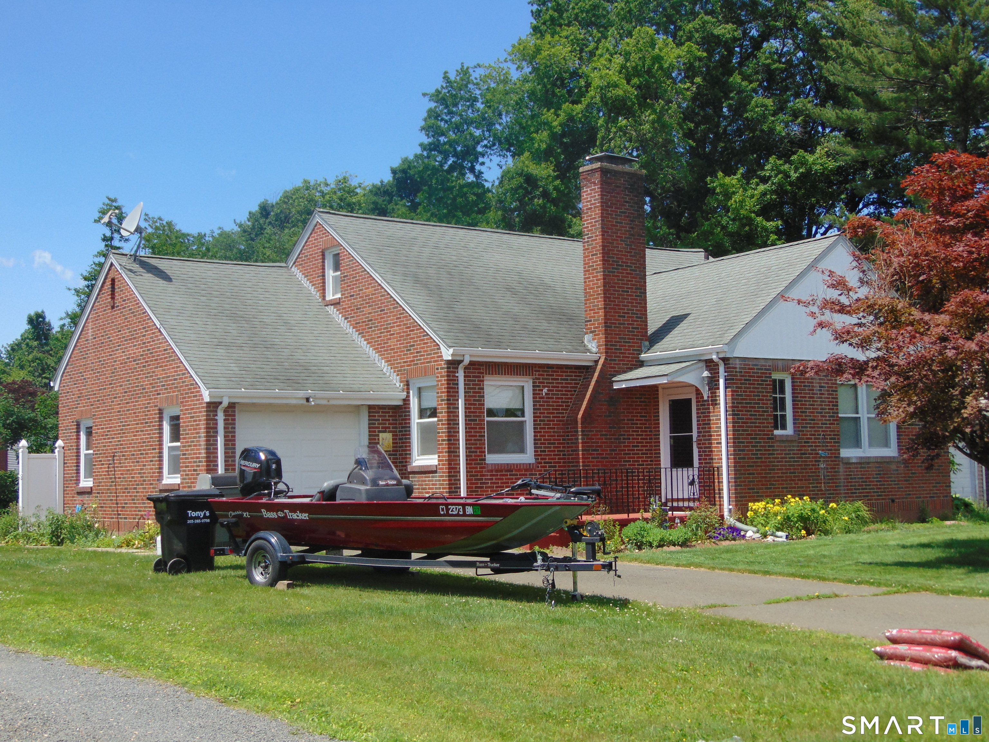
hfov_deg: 38.2
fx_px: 1429
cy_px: 371
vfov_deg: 29.1
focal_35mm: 50
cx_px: 494
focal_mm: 9
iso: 80
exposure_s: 1/250
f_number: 9
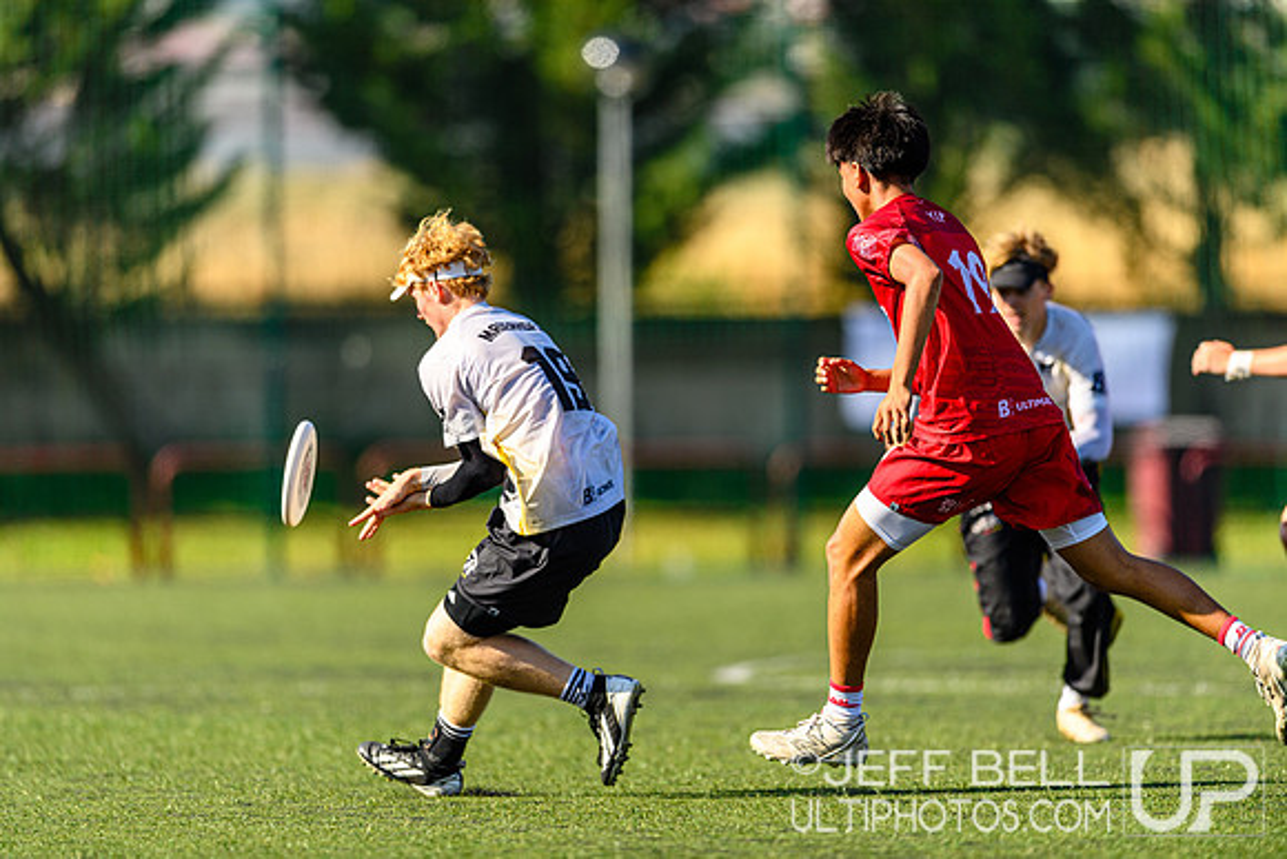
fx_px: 14303
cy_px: 430
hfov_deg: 5.2
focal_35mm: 400
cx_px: 644
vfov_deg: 3.4
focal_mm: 400
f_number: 3.2
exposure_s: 1/1250
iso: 110
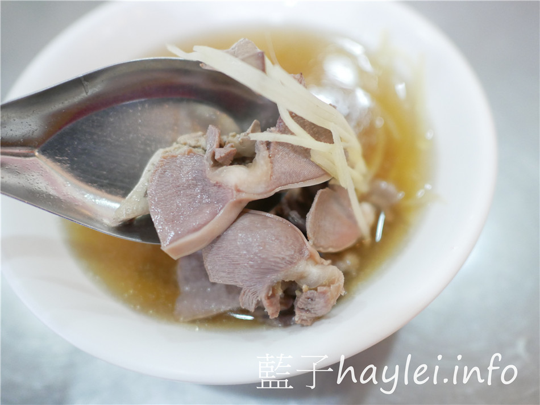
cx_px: 270
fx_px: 468
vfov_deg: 46.8
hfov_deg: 60.0
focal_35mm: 30
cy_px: 202
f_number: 1.7
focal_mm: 15
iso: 1250
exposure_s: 1/60
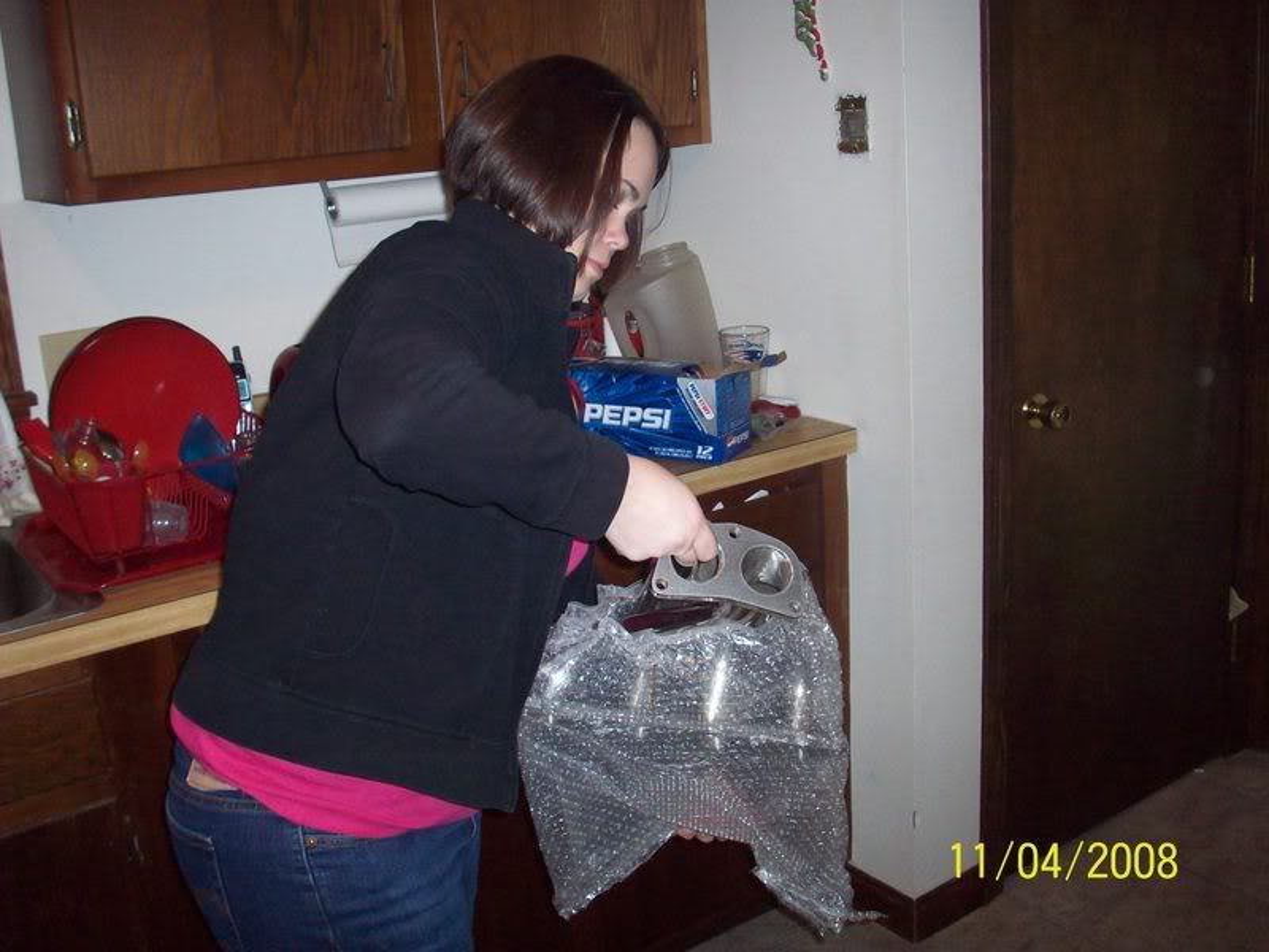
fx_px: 1356
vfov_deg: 38.7
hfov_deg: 50.1
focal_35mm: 37
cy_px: 476
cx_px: 634
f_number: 2.8
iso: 160
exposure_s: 1/64
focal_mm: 6.2
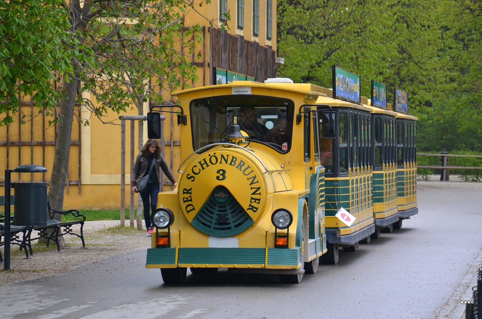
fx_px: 2105
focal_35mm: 158
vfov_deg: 8.7
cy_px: 160
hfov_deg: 13.1
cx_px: 241
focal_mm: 105
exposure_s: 1/500
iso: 320
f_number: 5.6
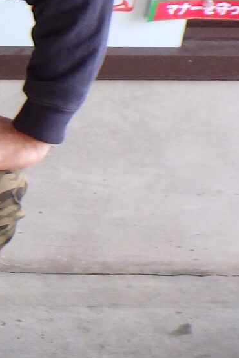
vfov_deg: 15.1
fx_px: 1354
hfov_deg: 9.2
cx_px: -308
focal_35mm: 136
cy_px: 179
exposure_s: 1/80
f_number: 3.5
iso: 125
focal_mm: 5
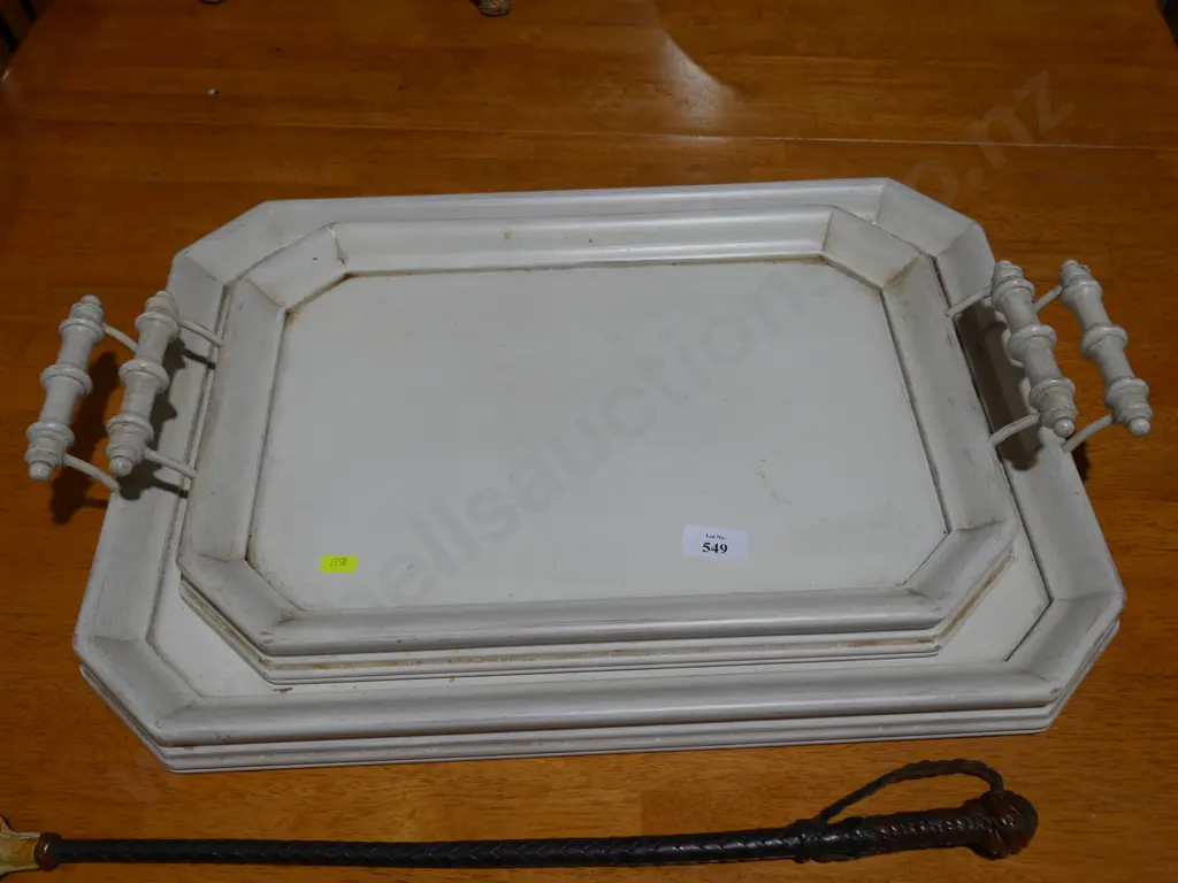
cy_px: 442
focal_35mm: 34
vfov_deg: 41.8
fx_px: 1157
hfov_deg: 54.0
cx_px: 589
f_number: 4.5
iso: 200
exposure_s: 1/125
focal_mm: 17
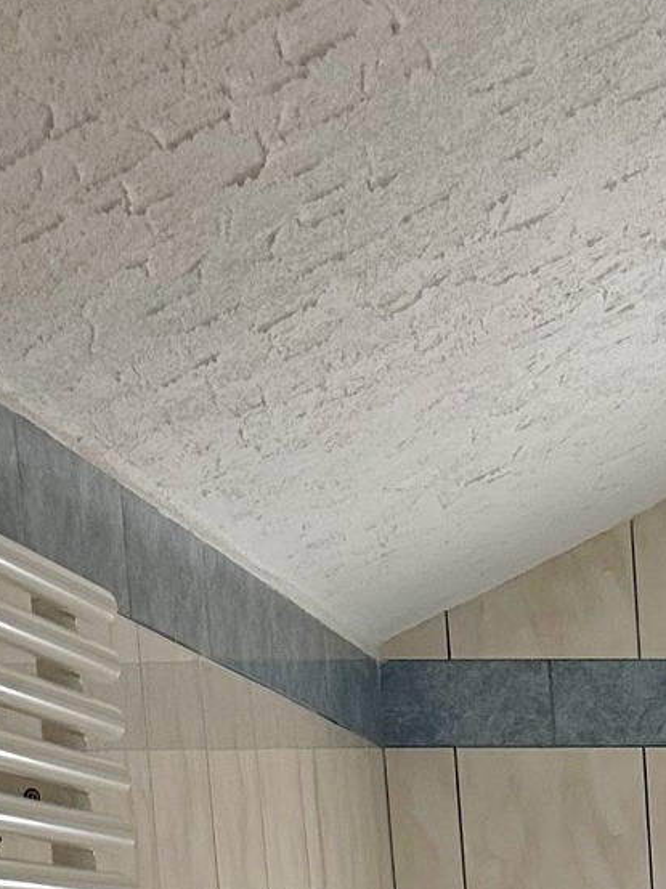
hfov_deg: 12.4
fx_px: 2850
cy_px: 1491
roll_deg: +0.9
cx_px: 1120
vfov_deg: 15.7
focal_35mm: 111
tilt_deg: -8.5
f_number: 1.78
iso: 160
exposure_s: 1/121
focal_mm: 6.86
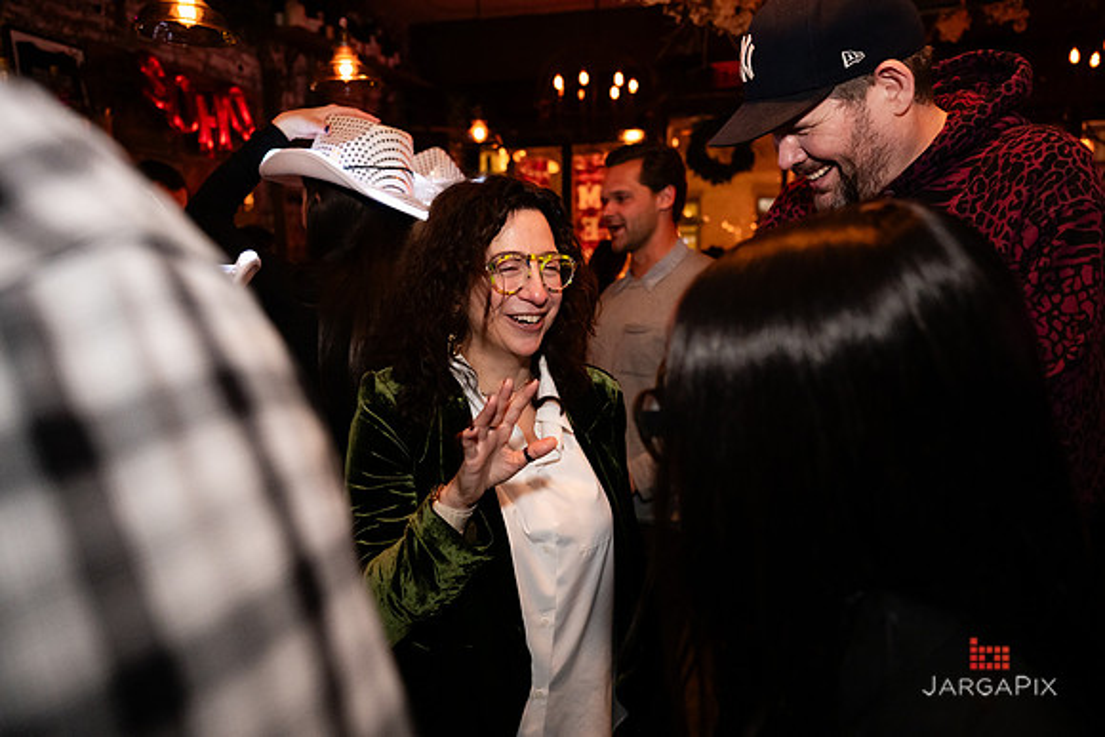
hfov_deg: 66.4
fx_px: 844
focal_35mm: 27
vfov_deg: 47.2
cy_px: 368
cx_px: 552
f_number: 3.2
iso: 3200
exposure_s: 1/100
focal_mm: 26.5
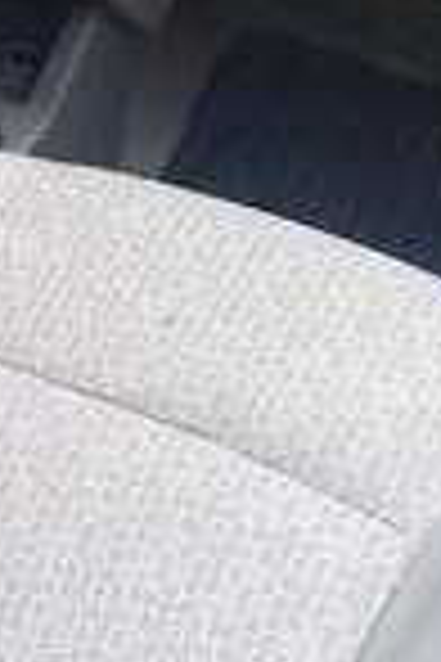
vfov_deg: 18.7
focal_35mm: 109
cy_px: 198
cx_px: -315
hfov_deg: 11.7
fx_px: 2003
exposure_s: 1/50
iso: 64
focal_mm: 3.3
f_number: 2.2
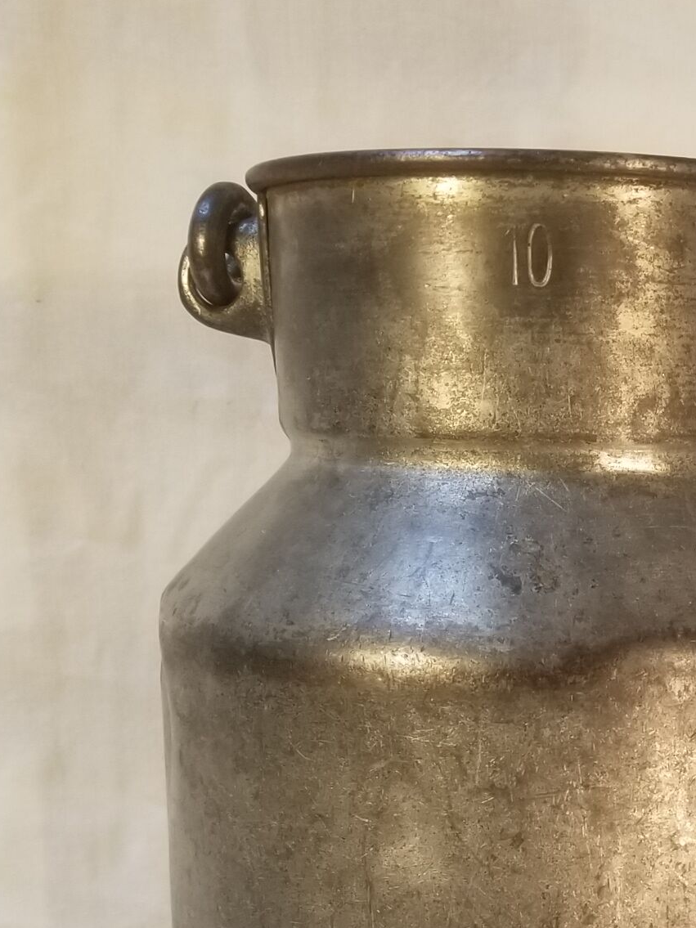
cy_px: 936
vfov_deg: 27.6
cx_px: 691
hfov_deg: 21.5
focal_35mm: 66
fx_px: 1770
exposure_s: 1/100
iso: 64
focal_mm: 4.25
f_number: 1.7
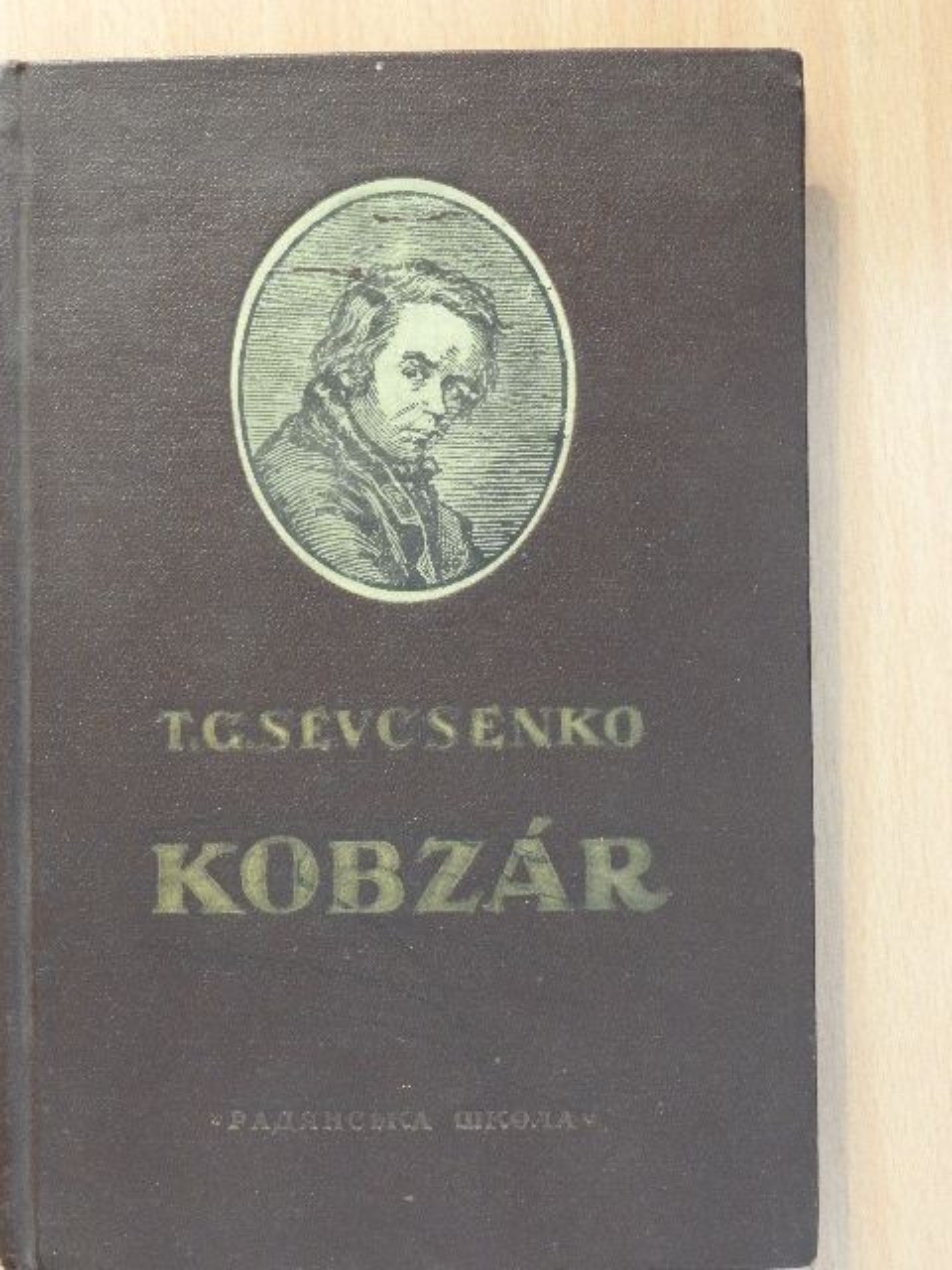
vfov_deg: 38.2
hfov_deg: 29.1
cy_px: 635
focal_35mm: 50
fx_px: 1833
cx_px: 476
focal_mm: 9
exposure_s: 1/6
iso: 800
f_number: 5.6
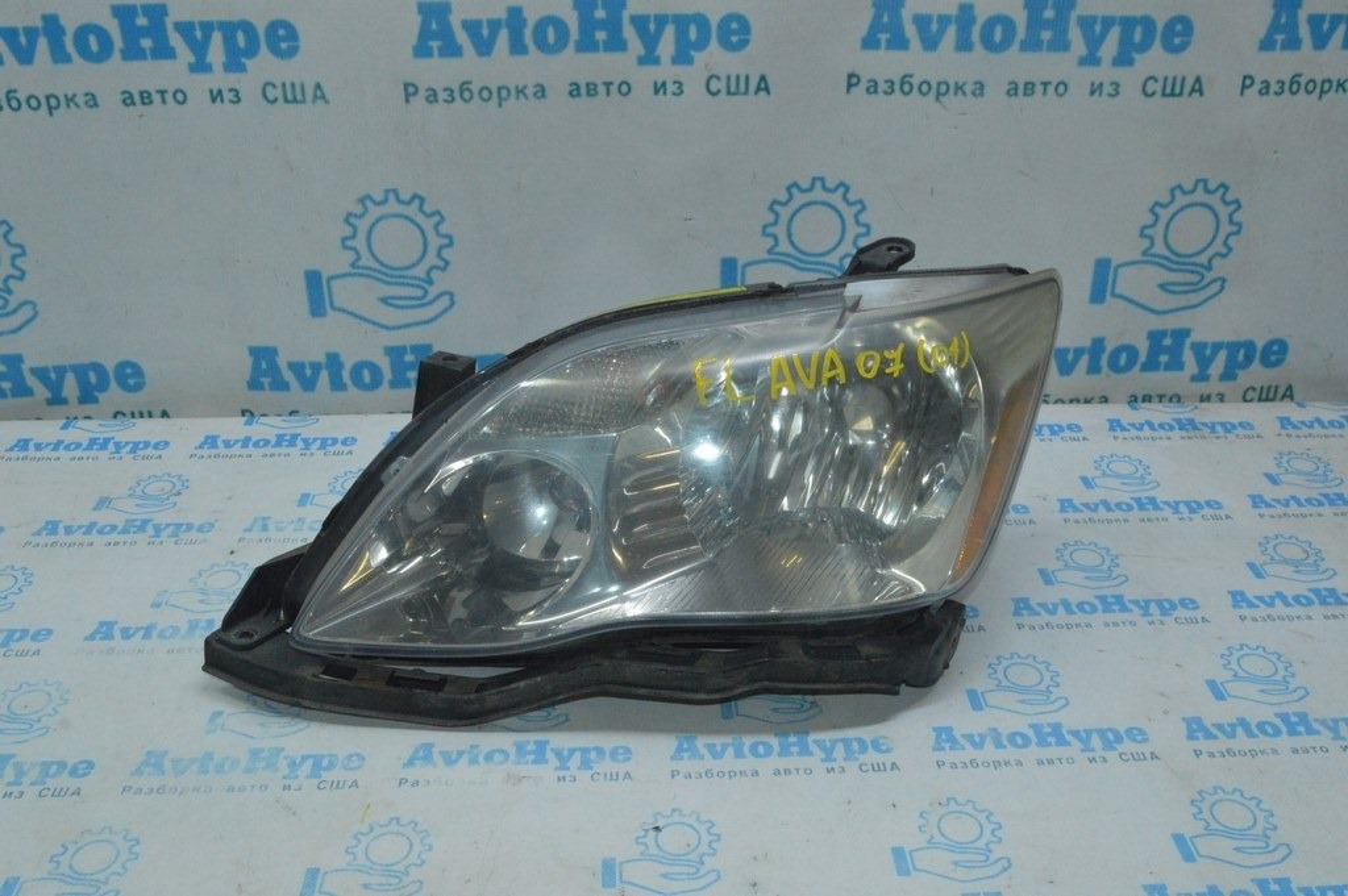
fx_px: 1291
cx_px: 674
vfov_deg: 38.3
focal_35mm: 34
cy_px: 448
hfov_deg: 55.1
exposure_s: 1/125
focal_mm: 23
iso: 4500
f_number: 16
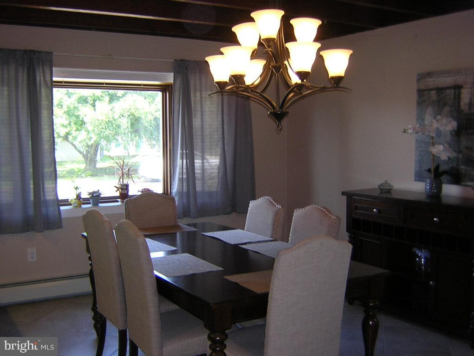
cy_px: 178
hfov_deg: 51.4
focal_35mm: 36
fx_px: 493
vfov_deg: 39.7
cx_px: 237
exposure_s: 1/30
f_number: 2.6
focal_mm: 4.7
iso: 125
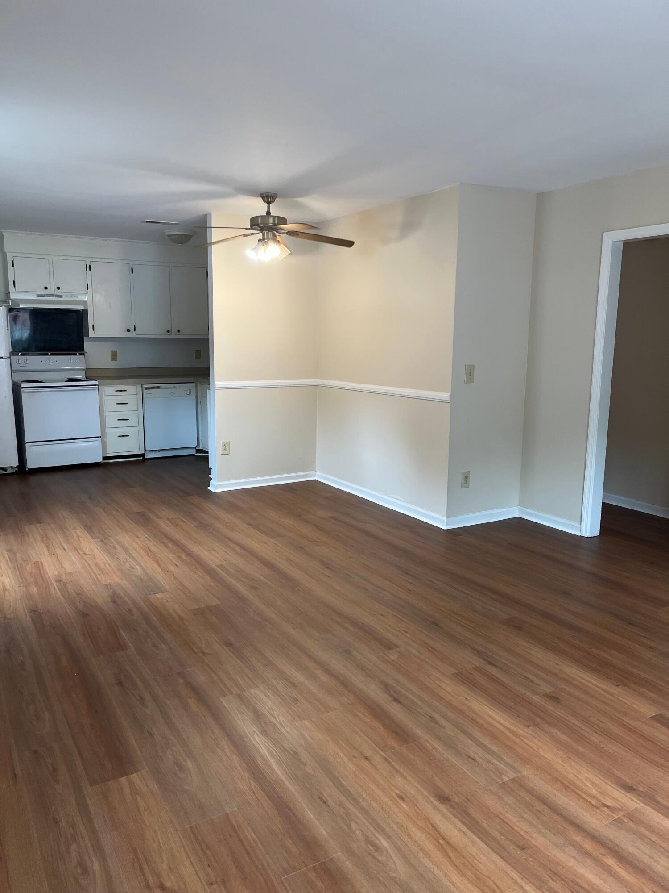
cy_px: 446
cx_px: 334
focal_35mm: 26
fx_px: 670
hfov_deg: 53.1
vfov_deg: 67.3
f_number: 1.6
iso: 80
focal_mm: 5.1
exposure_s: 1/60
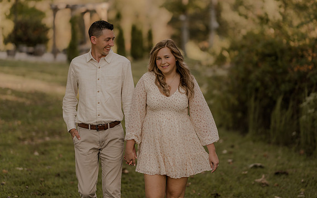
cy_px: 93
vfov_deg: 13.5
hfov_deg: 21.4
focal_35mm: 97
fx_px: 838
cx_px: 163
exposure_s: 1/640
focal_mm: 85
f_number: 1.4
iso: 200
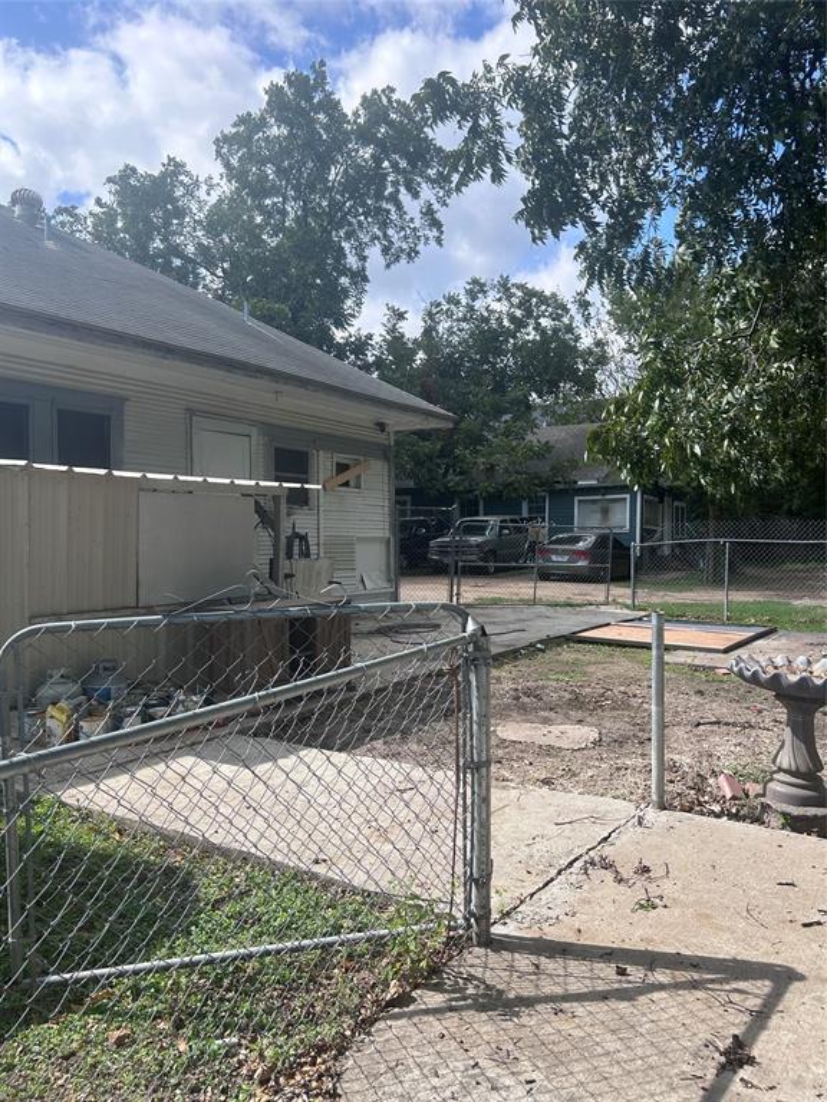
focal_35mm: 26
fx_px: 828
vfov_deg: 67.3
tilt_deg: -3.1
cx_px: 414
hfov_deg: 53.1
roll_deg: -0.2
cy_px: 551
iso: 50
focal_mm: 5.7
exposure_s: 1/2915
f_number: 1.5
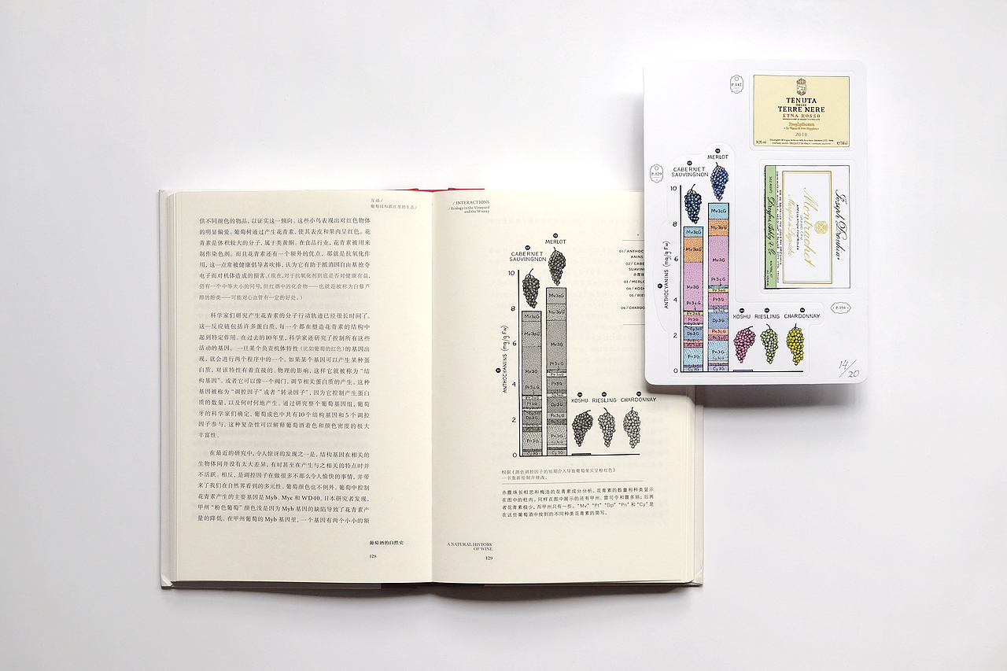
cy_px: 336
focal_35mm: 49
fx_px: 1370
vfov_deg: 27.5
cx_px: 504
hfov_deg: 40.3
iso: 400
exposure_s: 1/70
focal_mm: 32.9
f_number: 3.6
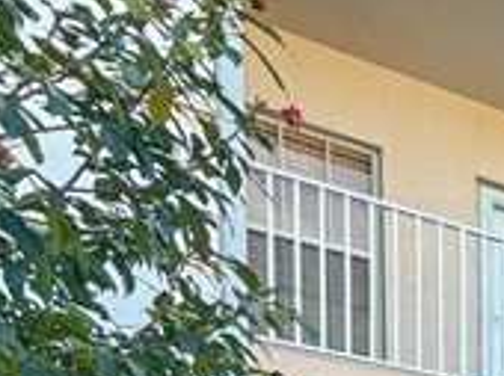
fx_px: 960
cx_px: 922
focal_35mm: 66
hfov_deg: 20.3
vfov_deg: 16.9
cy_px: 736
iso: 40
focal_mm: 2.22
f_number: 2.2
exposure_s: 1/350
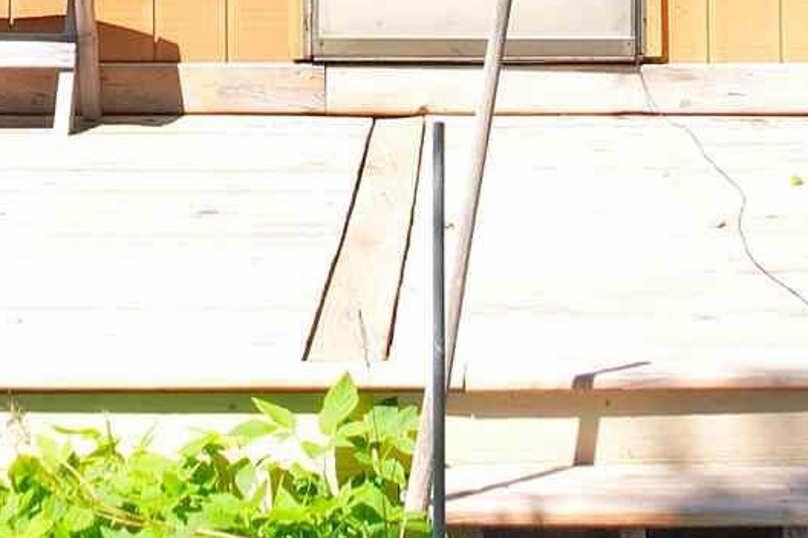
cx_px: 398
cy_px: -605
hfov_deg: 16.0
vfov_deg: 9.8
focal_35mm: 128
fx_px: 2873
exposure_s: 1/250
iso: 100
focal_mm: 8.38
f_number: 2.8
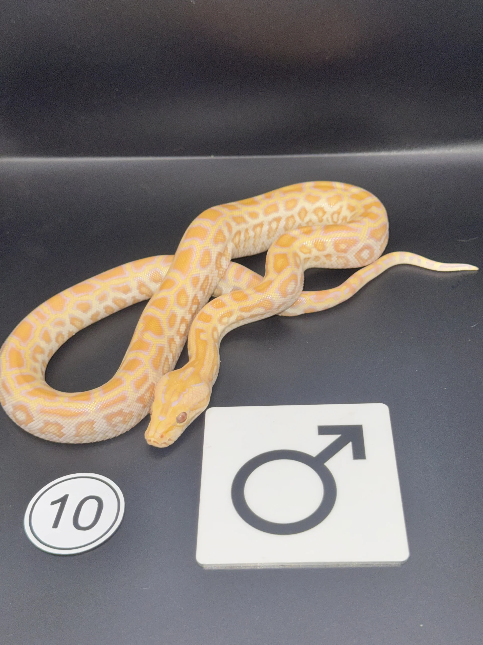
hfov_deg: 30.3
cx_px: 242
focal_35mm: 48
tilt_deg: -42.9
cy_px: 322
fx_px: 893
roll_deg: +4.9
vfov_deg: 39.7
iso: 50
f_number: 1.78
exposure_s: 1/217
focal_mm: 6.76
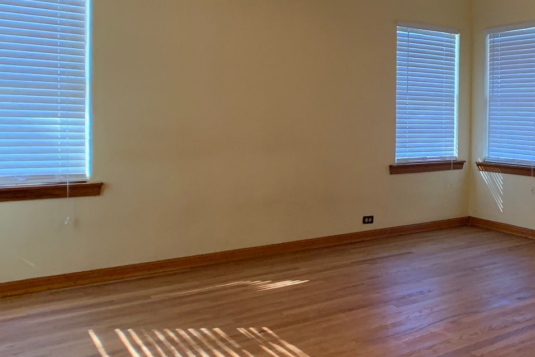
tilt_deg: -0.4
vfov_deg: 23.3
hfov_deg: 33.6
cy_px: 133
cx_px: 415
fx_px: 862
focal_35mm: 58
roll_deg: -1.0
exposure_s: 1/60
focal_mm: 4.25
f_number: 1.8
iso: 400
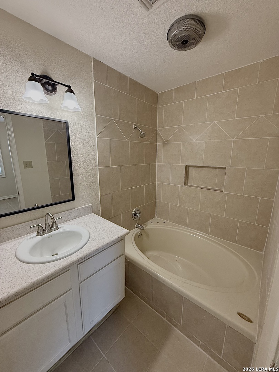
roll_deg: +0.5
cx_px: 140
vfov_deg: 102.1
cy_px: 186
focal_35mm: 14
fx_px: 150
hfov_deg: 85.7
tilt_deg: -10.0
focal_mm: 2.22
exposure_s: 1/120
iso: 250
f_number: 2.2
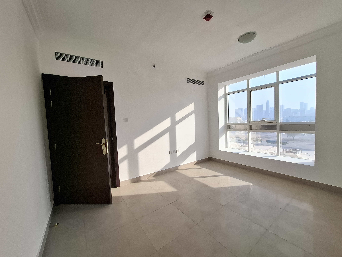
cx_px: 171
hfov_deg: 106.2
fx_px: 128
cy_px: 128
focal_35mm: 13
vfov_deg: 89.9
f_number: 2.2
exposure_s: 1/172
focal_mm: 1.74
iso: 40
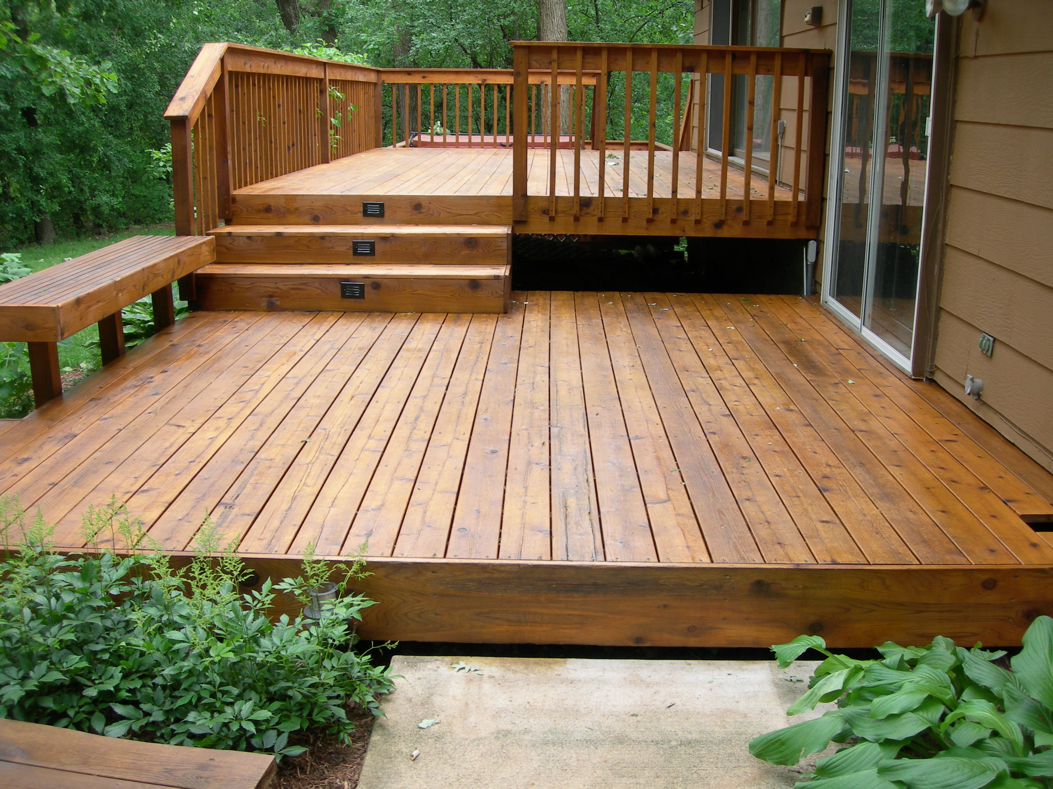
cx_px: 526
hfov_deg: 49.0
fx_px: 1156
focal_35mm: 38
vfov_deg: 37.7
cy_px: 394
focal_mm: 7.8
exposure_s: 1/58.1
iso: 50
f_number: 2.8
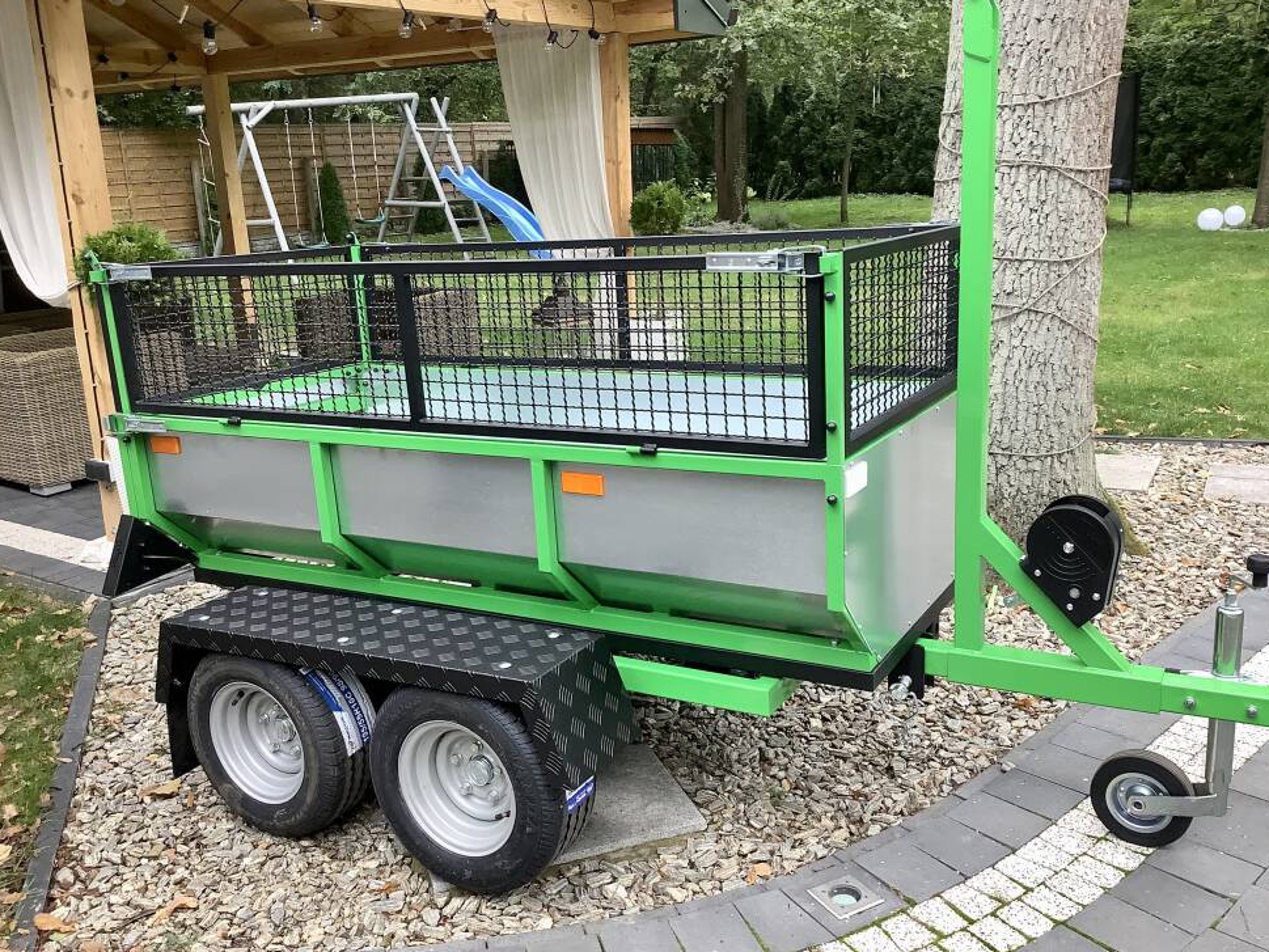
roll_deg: +1.9
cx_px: 642
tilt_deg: -15.0
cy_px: 481
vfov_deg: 44.2
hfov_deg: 56.8
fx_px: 1173
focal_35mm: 32
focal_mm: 3.3
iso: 64
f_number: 2.4
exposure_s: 1/100
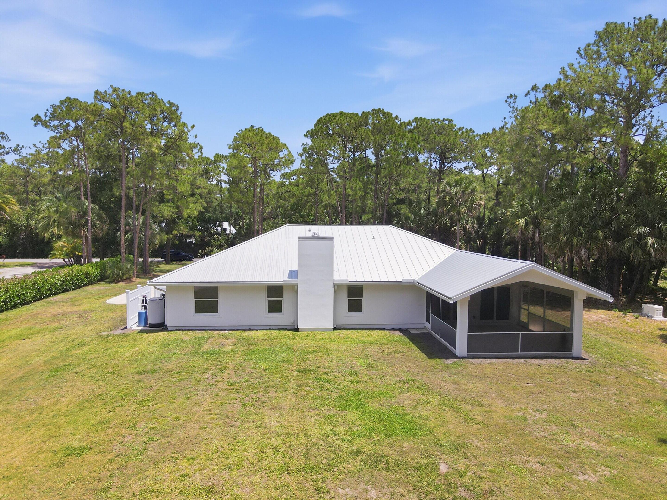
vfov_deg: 56.8
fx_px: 462
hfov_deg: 71.6
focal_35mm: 24
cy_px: 250
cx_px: 334
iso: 120
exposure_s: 1/15
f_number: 2.8
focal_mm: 4.5
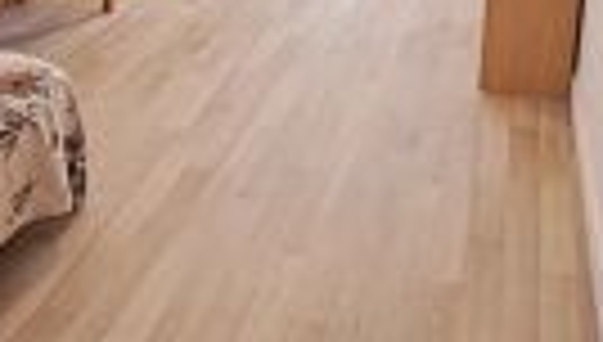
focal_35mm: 45
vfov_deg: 23.6
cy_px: -101
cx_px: 396
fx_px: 721
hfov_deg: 44.8
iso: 200
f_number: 2.2
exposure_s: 1/33
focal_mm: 1.42
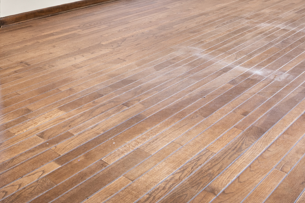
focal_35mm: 49
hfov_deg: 40.1
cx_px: 113
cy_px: -98
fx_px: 415
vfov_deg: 22.7
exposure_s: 2
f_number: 9
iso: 250
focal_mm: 16
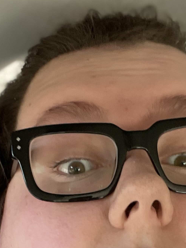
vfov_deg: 26.3
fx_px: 501
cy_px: 248
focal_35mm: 70
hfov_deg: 21.0
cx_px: 119
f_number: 2.2
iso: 160
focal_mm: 2.71
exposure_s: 1/60
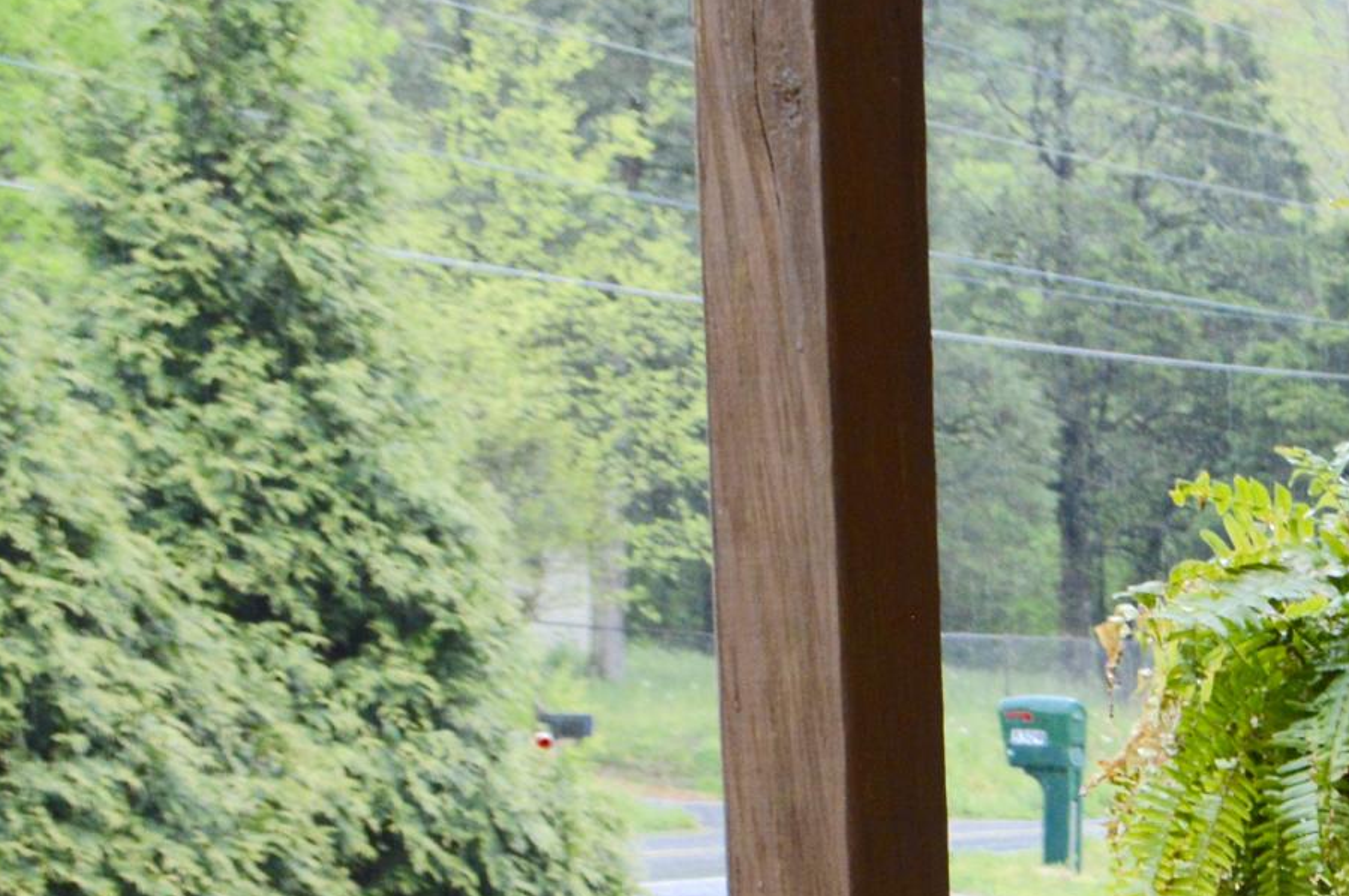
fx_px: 3743
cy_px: 1320
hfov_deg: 18.9
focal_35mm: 100
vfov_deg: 13.0
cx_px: 1779
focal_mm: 20
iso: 400
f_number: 5.6
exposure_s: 1/125
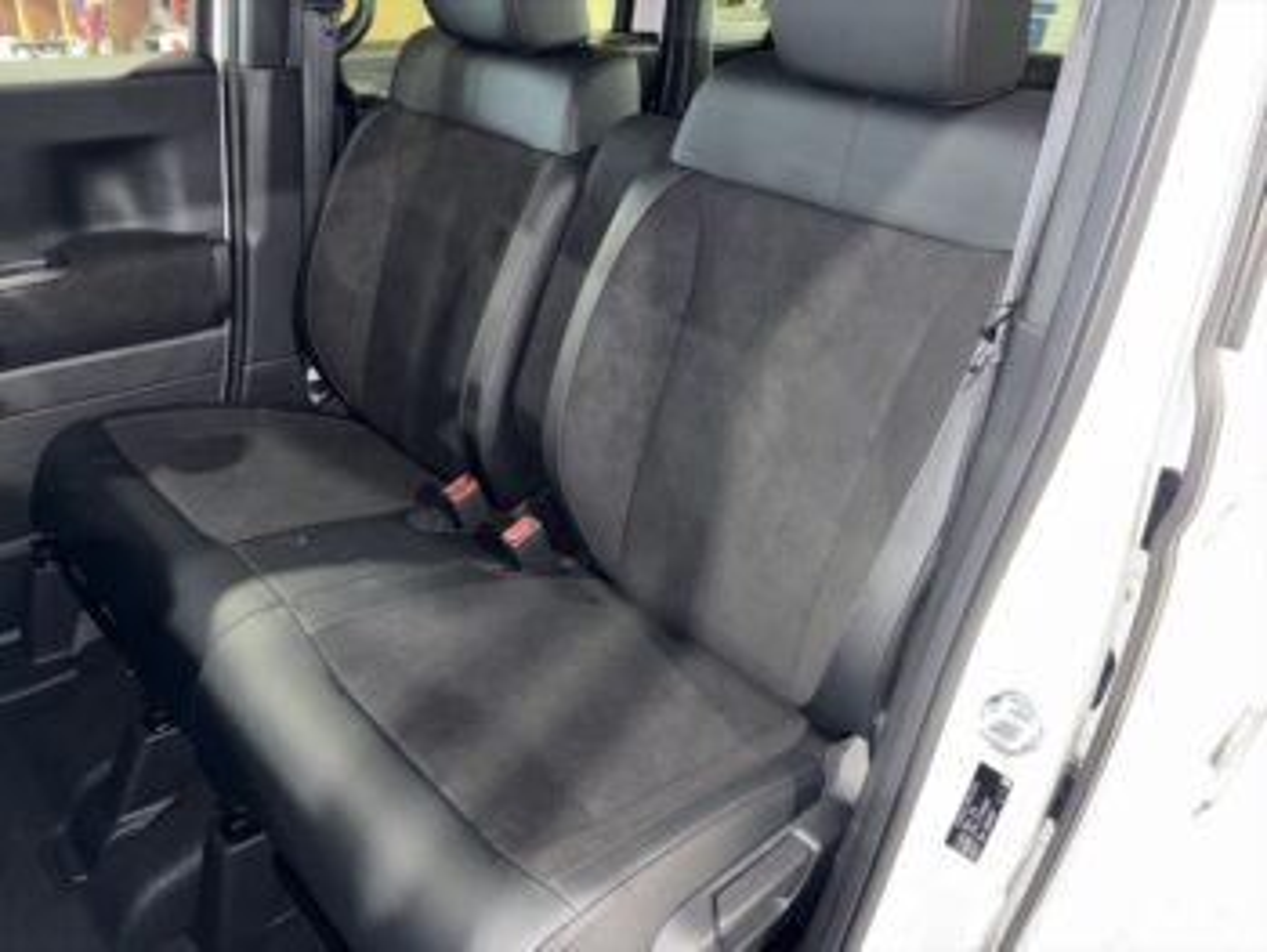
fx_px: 952
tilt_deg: -27.8
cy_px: 476
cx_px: 634
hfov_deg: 67.3
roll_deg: -4.7
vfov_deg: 53.1
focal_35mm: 26
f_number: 1.6
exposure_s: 1/8
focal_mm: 5.96
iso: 250
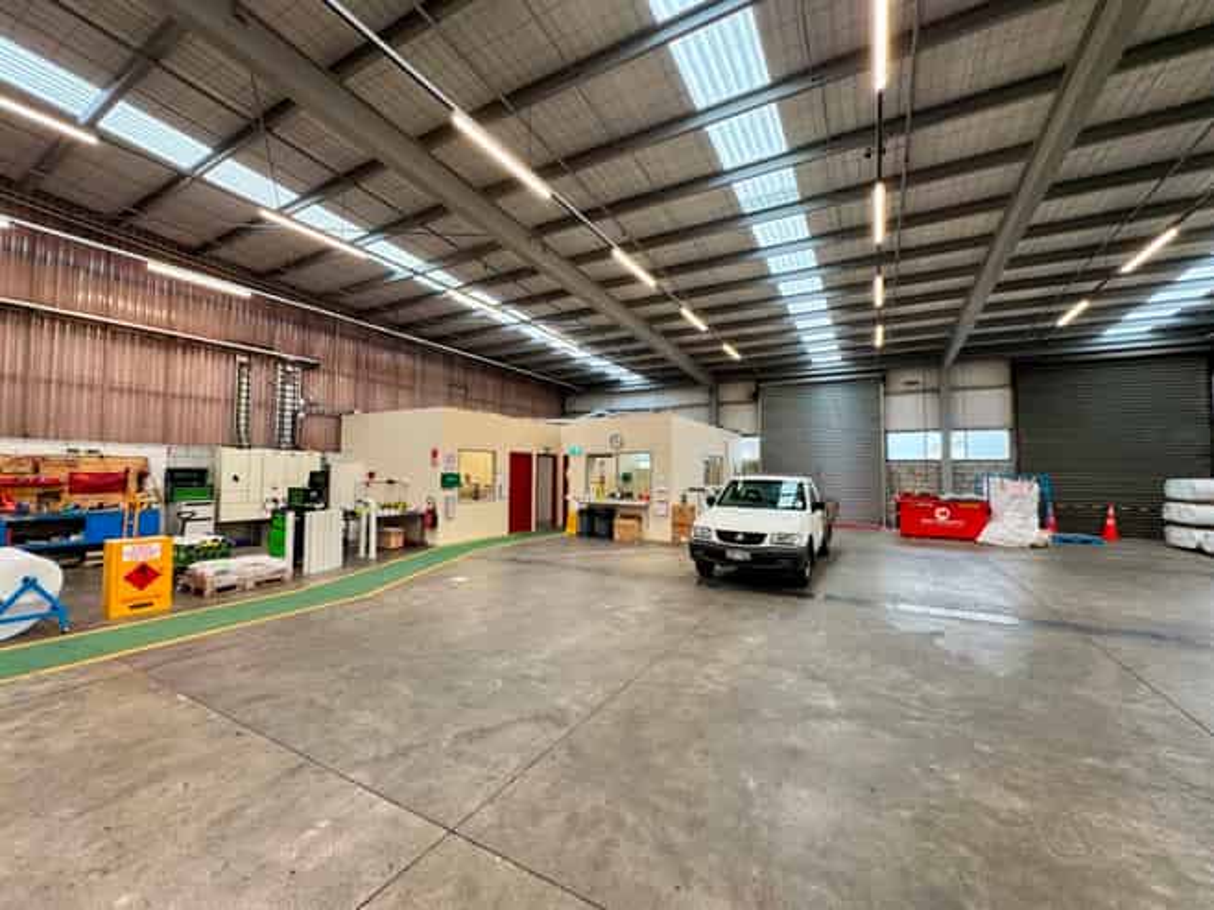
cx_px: 607
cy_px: 455
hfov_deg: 102.1
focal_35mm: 14
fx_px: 491
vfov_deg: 85.6
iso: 125
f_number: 2.2
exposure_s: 1/100
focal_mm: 2.22
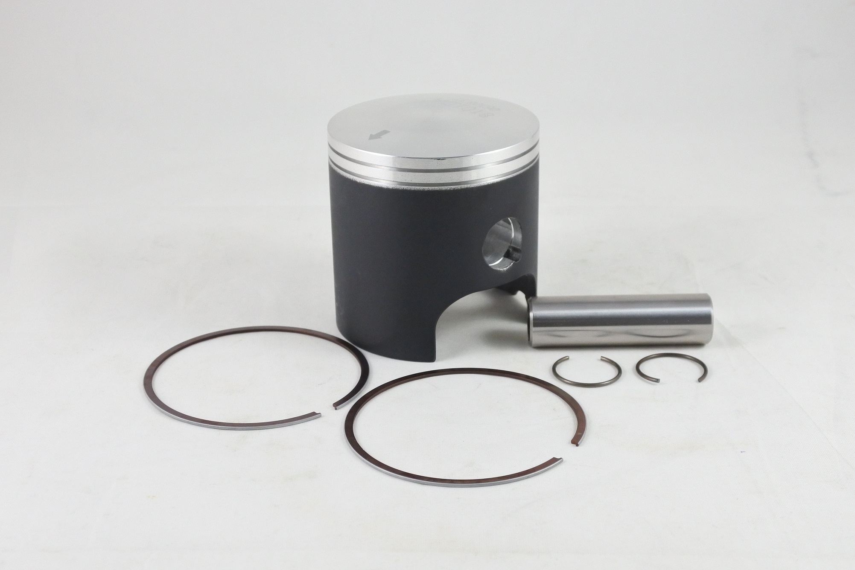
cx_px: 428
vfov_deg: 31.2
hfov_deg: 45.4
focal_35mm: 43
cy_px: 285
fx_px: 1021
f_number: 4.5
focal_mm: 16.1
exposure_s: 1/125
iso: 640
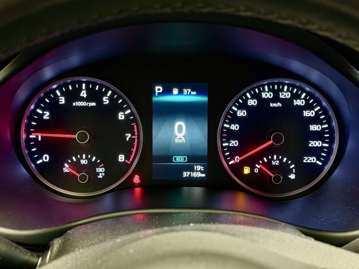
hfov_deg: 38.9
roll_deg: -0.3
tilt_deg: -21.7
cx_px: 181
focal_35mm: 49
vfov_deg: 29.7
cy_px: 134
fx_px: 508
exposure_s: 1/36
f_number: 1.78
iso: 320
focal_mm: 6.76
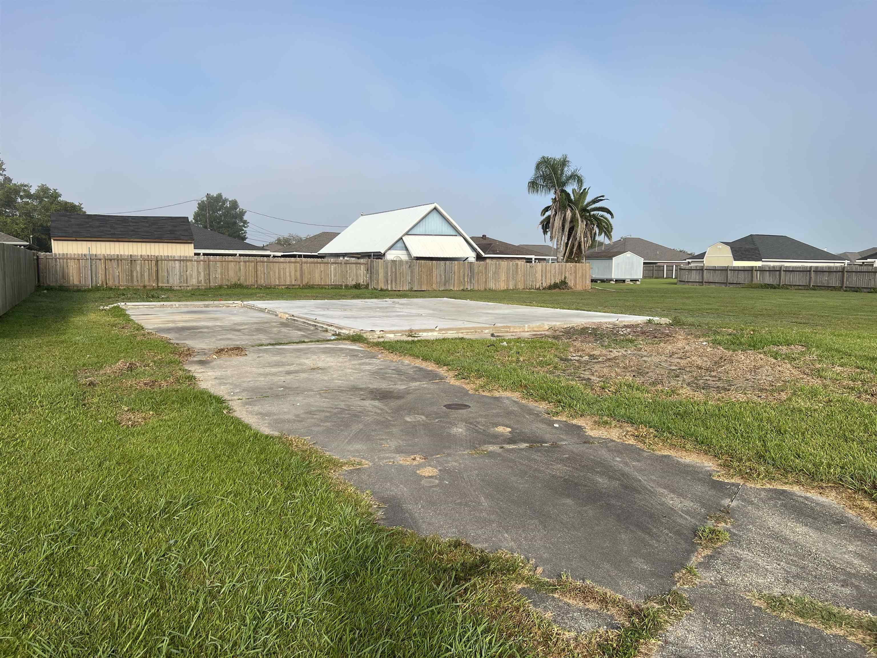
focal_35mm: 26
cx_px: 438
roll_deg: -0.7
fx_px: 659
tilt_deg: -6.1
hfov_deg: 67.3
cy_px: 329
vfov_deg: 53.1
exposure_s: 1/3704
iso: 50
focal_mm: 5.7
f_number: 1.5
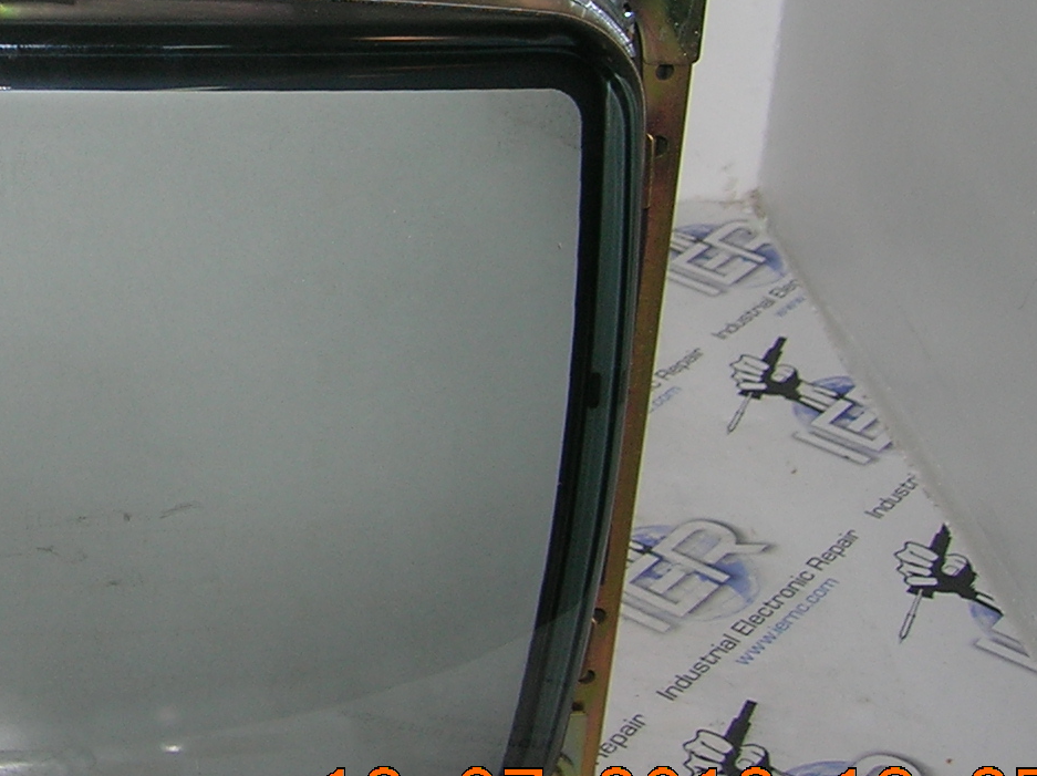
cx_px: -49
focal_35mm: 83
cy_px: 50
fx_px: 2484
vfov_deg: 17.4
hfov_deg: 22.5
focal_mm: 5.7
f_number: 2.9
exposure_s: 1/60.1
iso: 50
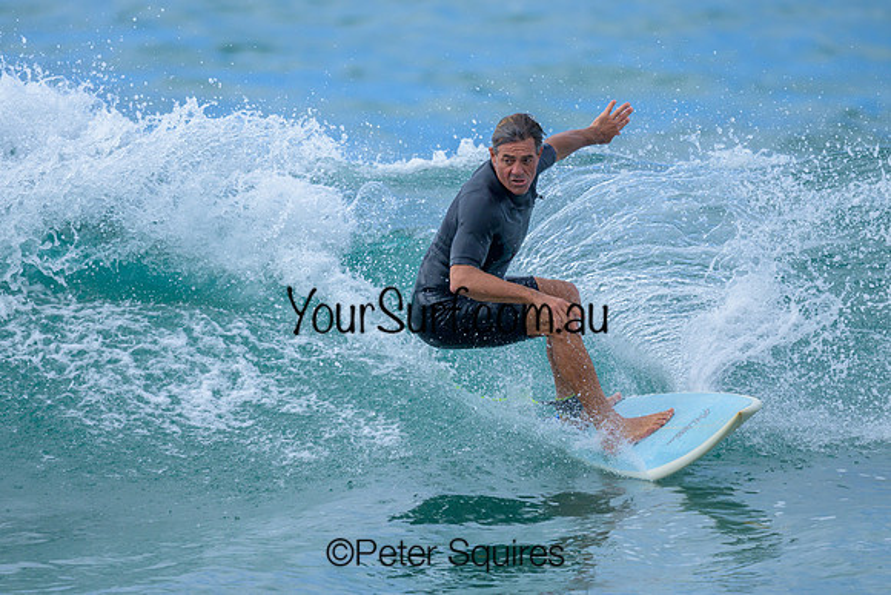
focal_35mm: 965
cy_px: 236
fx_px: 23887
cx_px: 373
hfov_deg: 2.1
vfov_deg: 1.4
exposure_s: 1/2000
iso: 400
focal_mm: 800
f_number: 6.3
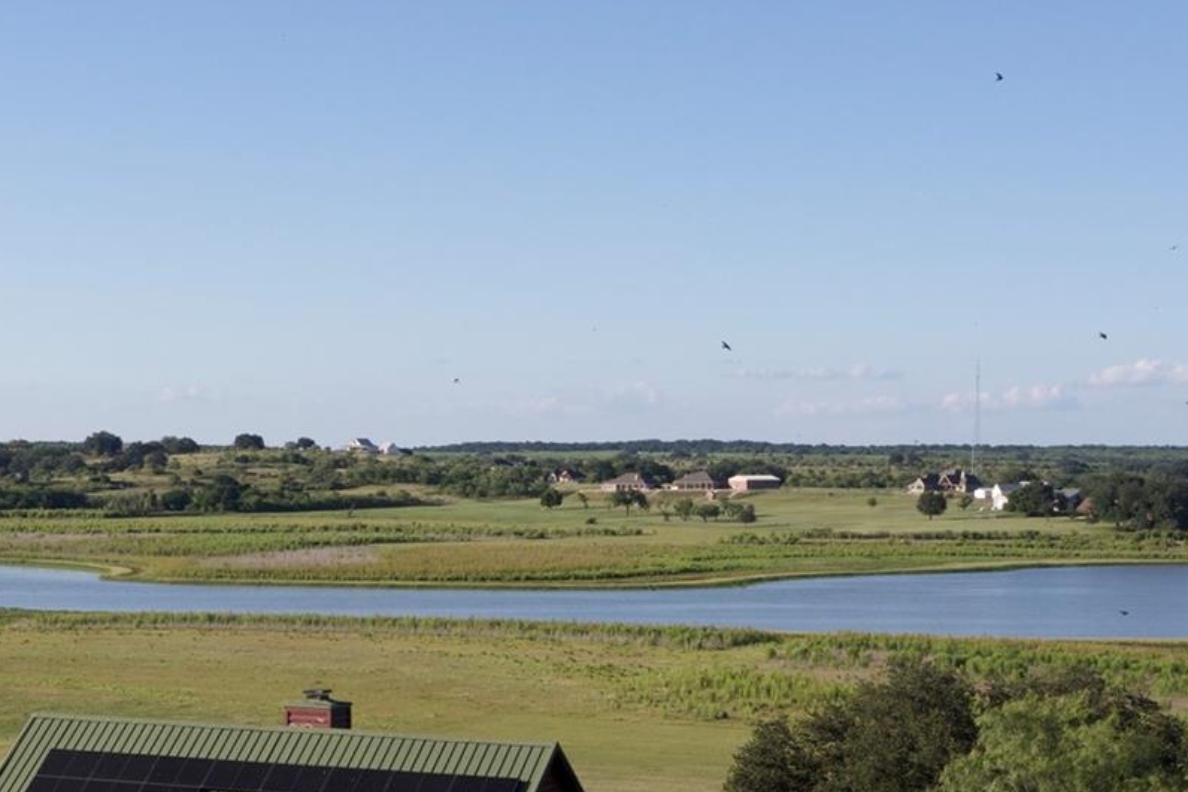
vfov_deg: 18.4
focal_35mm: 72
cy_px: 811
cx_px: 493
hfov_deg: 28.0
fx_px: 2376
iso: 100
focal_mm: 10.26
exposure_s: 1/500
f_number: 5.6
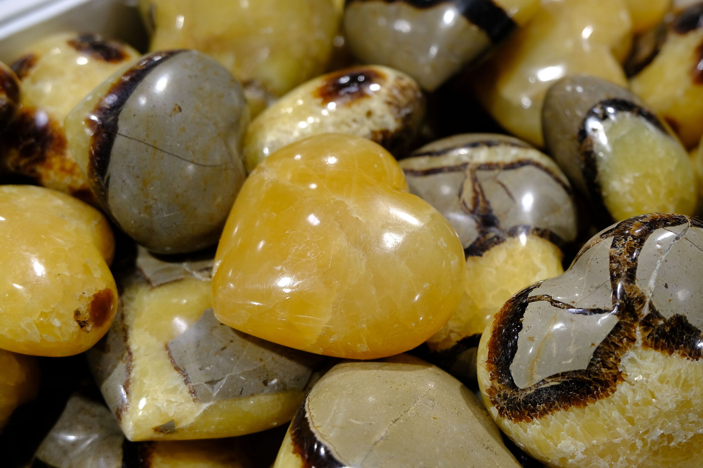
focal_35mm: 45
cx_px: 347
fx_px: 879
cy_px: 231
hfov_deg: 43.6
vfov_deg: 29.9
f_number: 4.5
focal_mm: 29.6
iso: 500
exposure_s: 1/80
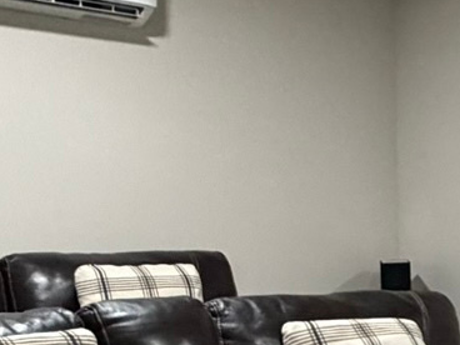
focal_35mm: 78
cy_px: 262
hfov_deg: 20.0
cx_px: 769
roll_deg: +1.4
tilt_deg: -1.7
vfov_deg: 18.8
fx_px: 1037
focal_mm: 2.22
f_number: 2.2
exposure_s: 1/60
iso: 500
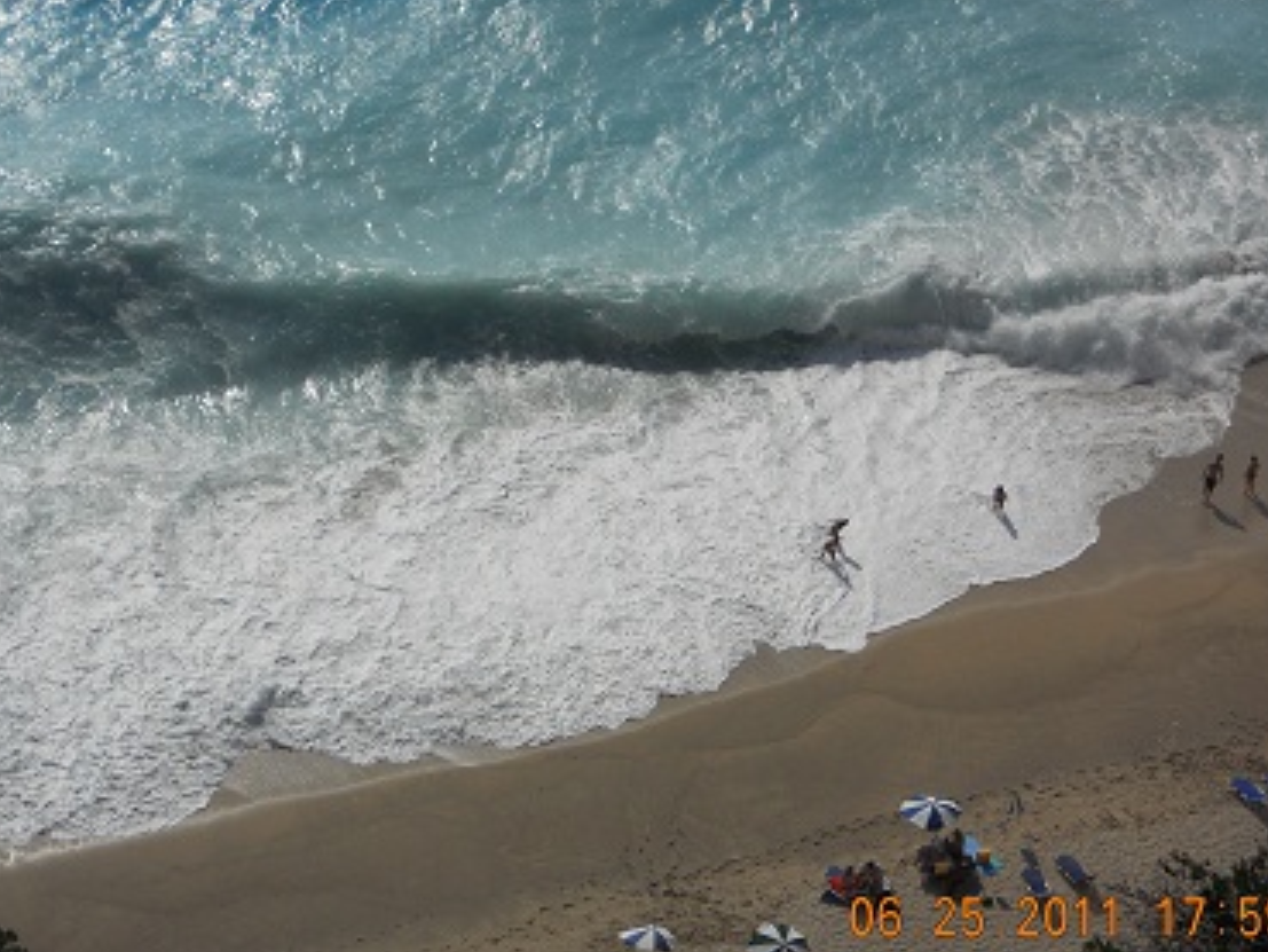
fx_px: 3884
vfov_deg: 14.0
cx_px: 620
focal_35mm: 106
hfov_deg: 18.5
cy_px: 483
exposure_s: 1/320
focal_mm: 16.5
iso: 80
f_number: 13.5
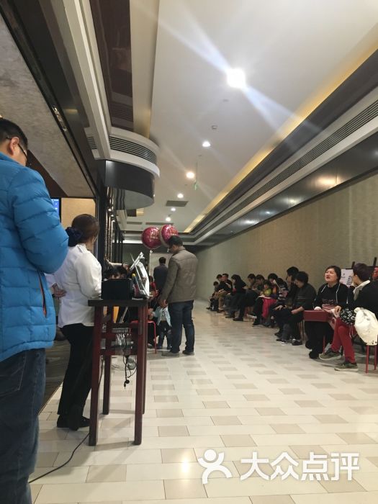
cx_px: 189
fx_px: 422
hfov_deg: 48.2
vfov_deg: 61.7
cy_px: 252
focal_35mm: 29
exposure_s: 1/33
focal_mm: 4.15
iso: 200
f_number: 2.2
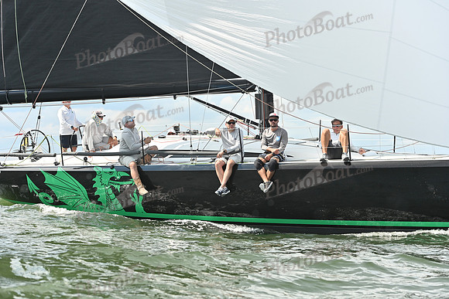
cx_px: 224
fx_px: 873
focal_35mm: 70
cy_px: 150
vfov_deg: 19.5
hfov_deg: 28.8
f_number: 4.5
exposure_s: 1/1600
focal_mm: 70
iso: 320
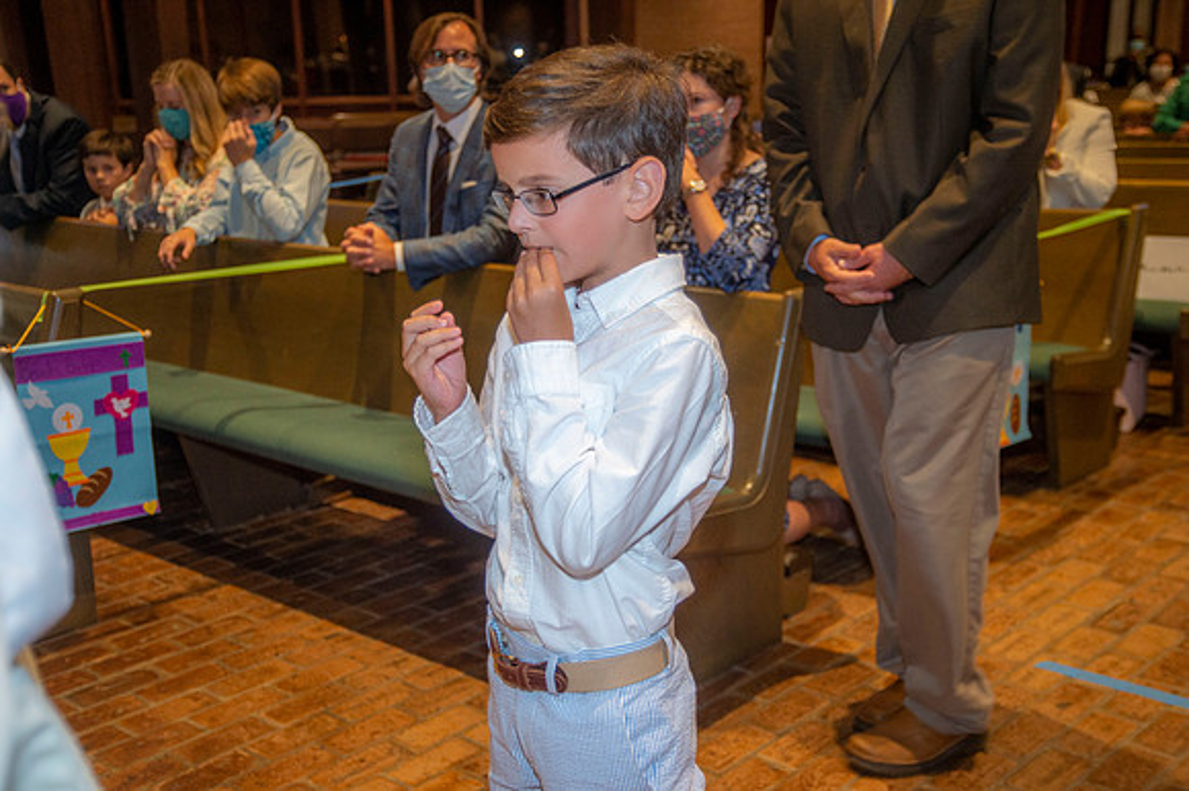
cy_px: 396
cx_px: 594
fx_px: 1485
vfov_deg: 29.8
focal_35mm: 45
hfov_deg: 43.6
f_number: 4.5
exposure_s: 1/125
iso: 1600
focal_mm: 45
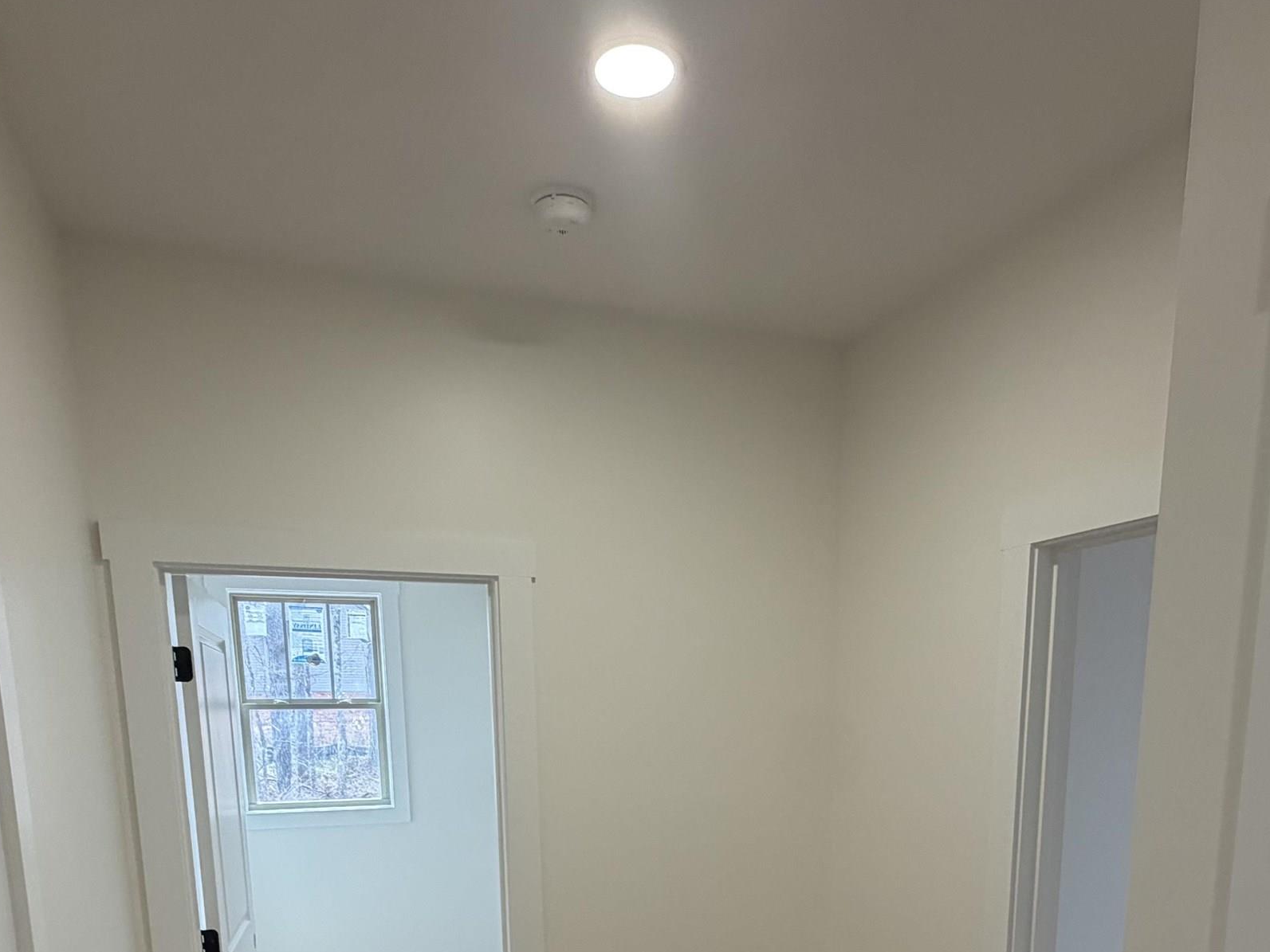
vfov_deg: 45.3
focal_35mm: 27
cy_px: 900
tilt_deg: -11.0
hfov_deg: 65.3
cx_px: 678
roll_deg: +0.3
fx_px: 991
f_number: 2.2
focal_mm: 2.22
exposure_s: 1/121
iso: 200
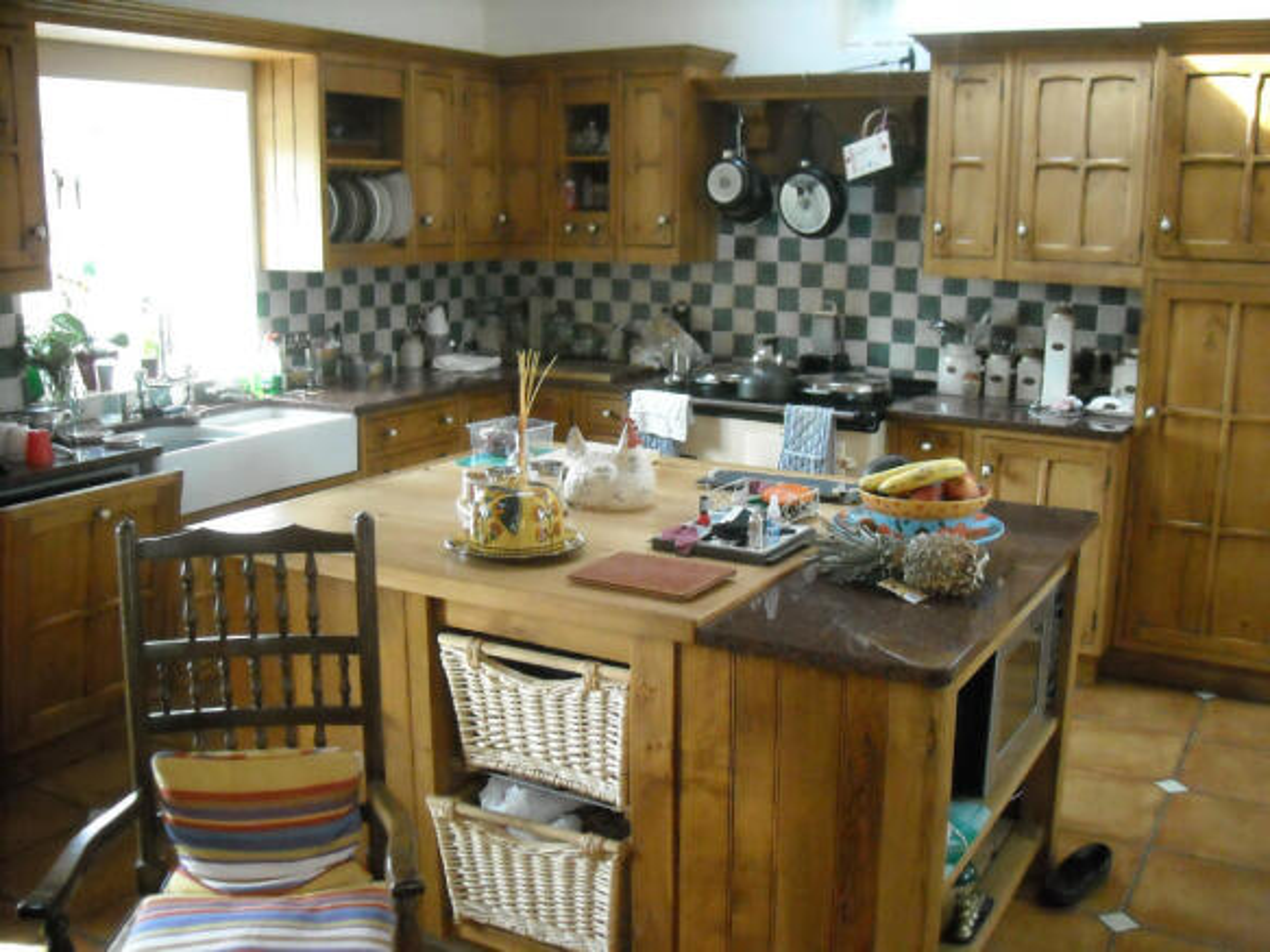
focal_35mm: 35
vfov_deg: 40.7
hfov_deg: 52.6
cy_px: 476
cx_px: 635
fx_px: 1284
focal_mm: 5.7
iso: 800
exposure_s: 1/135
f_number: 2.8
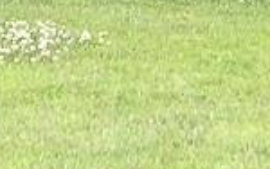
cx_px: 40
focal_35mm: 275
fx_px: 2025
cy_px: -237
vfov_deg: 4.7
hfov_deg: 7.6
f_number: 2.8
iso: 50
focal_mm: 5.8
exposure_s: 1/60.2
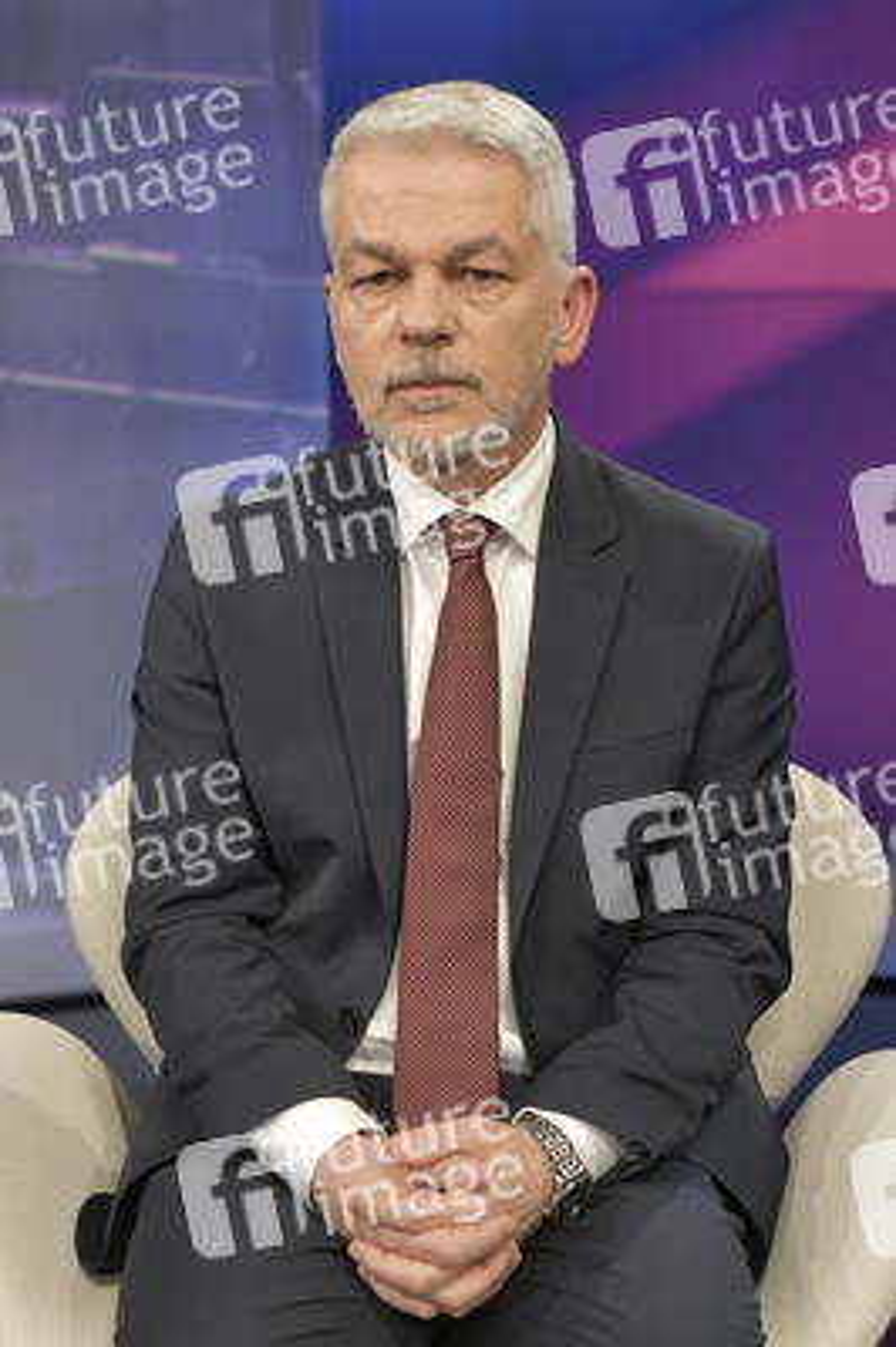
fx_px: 2057
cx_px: 448
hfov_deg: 24.6
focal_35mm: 55
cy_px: 674
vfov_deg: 36.3
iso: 2500
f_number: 5.6
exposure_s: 1/200
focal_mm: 55
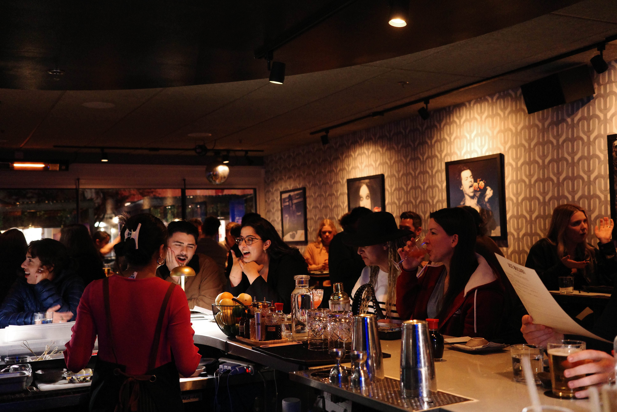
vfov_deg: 33.4
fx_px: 686
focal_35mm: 40
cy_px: 206
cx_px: 308
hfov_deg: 48.5
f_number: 2.8
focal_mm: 26
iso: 4000
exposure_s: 1/40
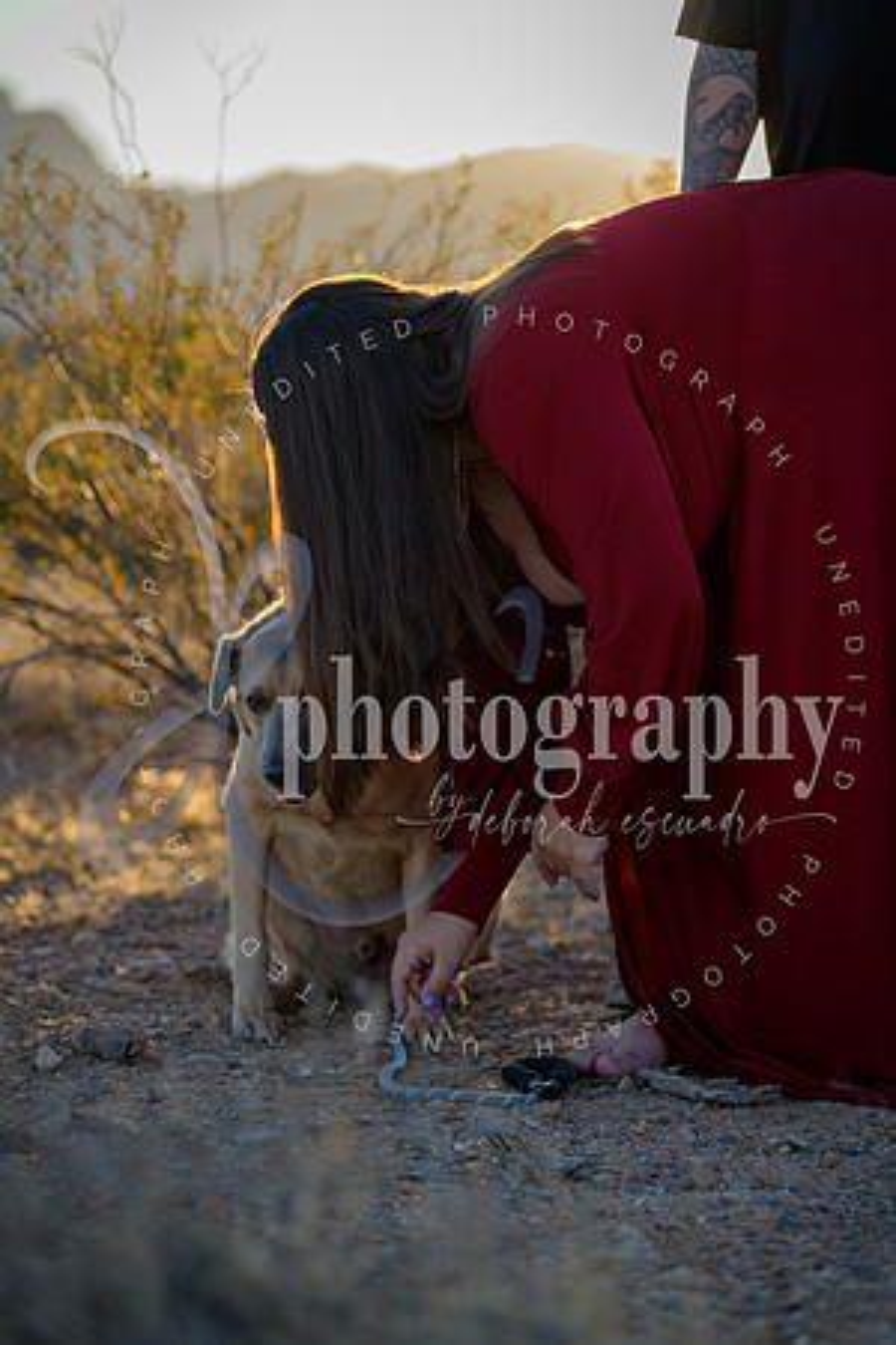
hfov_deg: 12.2
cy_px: 672
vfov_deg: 18.3
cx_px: 448
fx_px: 4181
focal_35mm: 112
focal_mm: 112
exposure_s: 1/800
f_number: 3.5
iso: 250
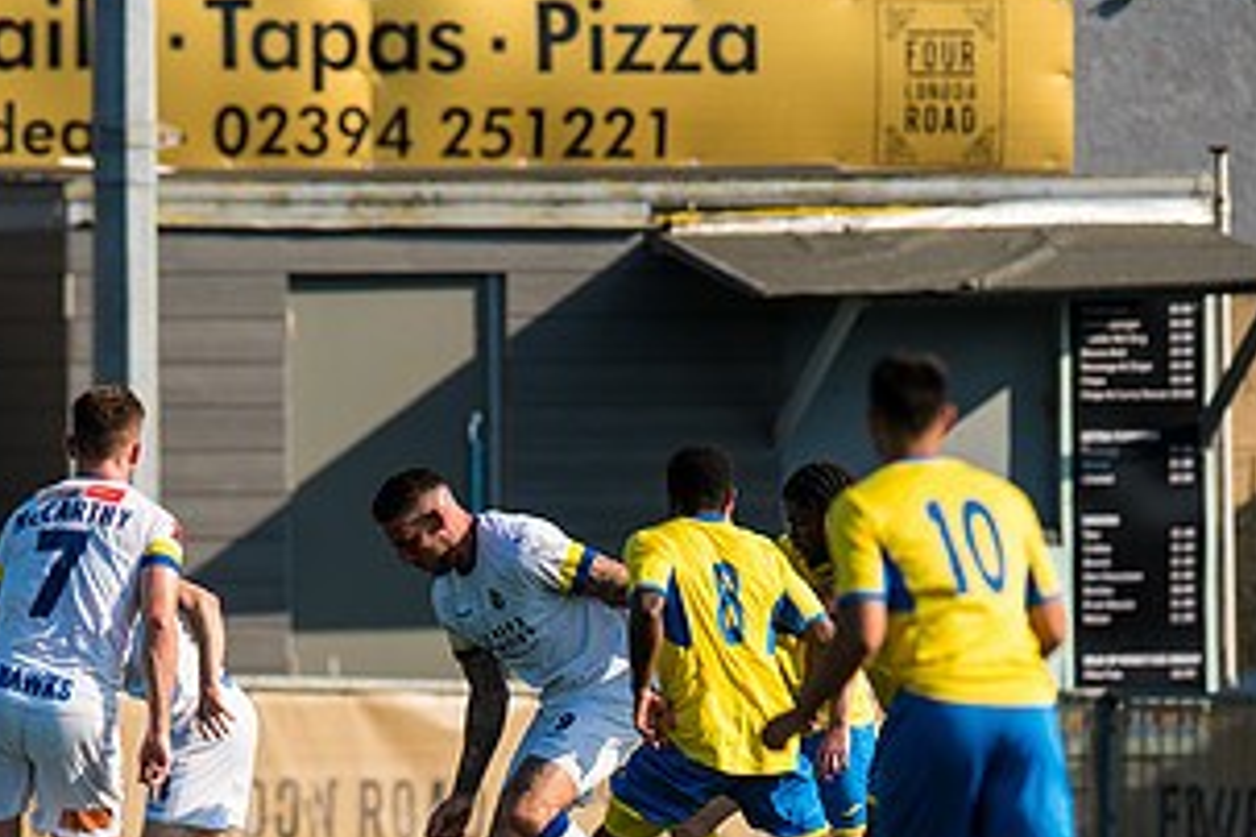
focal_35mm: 766
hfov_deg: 2.7
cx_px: 643
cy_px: 744
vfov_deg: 1.8
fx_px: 26723
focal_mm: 400
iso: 200
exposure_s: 1/2000
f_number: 5
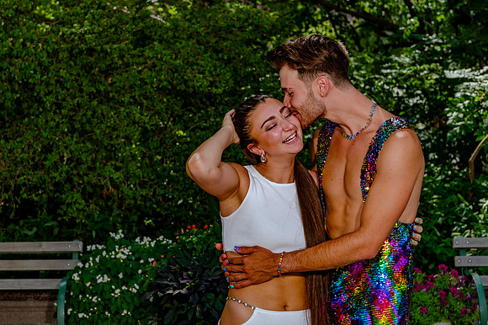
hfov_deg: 27.6
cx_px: 244
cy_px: 142
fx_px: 993
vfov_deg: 18.6
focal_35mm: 73
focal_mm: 65
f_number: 7.1
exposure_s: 1/320
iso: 200
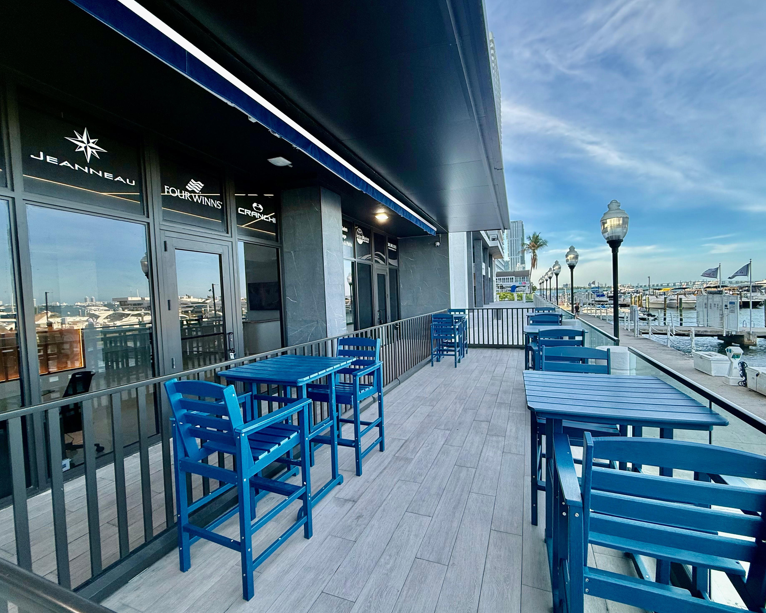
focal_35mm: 15
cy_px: 308
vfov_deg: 84.0
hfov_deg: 96.6
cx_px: 410
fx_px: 340
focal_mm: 2.22
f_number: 2.2
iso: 64
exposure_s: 1/381
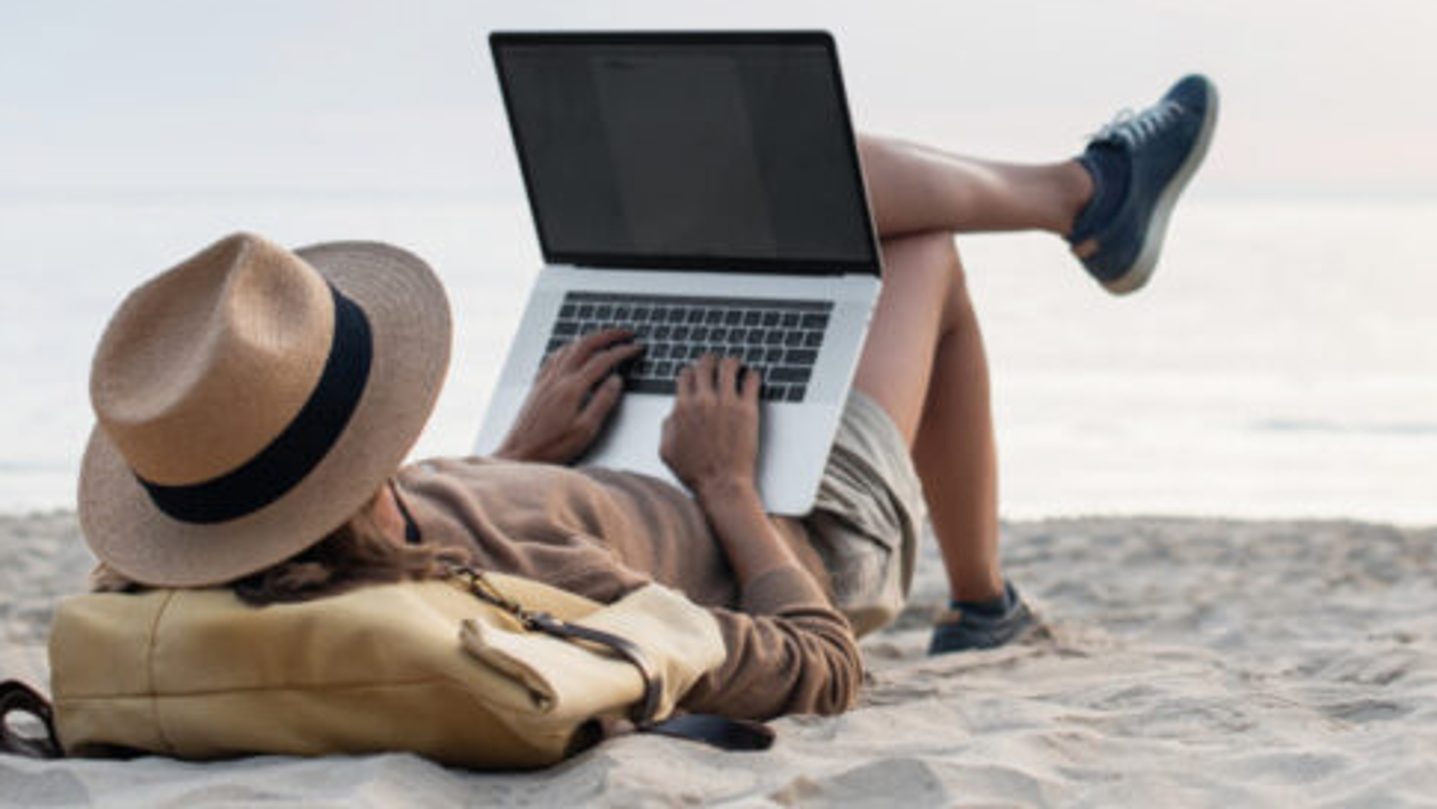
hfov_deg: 25.5
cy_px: 216
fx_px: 3163
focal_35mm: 83
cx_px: 942
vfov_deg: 14.5
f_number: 3.2
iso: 200
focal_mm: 50
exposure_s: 1/160
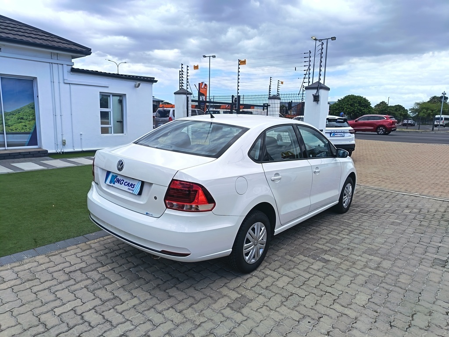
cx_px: 224
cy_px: 168
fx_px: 311
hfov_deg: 71.6
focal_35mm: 24
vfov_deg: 56.8
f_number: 1.75
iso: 100
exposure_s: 1/727
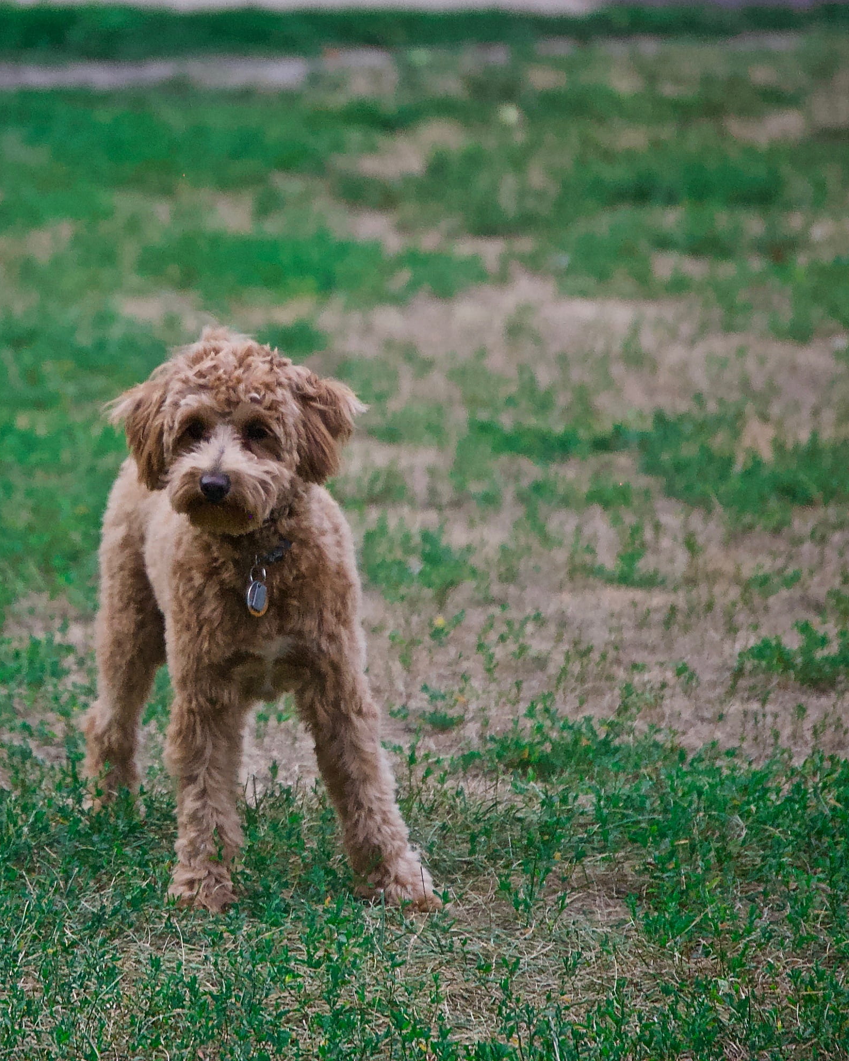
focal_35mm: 372
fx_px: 11673
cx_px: 201
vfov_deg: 5.2
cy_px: 529
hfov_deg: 4.2
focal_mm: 175
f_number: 5.6
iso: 1600
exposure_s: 1/500
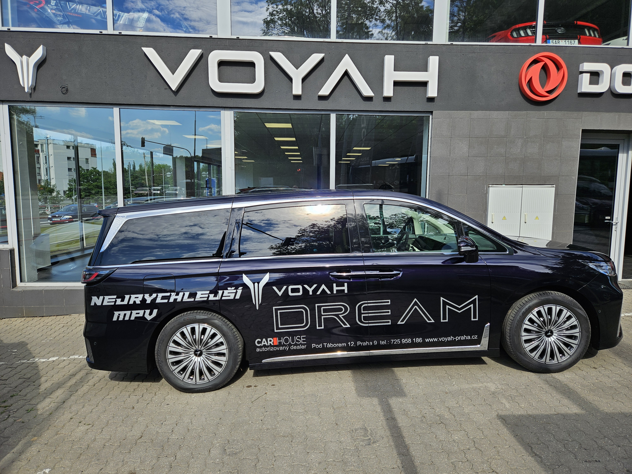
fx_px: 420
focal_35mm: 23
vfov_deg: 58.9
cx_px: 316
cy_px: 237
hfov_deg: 73.9
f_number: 1.8
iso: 25
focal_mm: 5.4
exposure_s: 1/1645
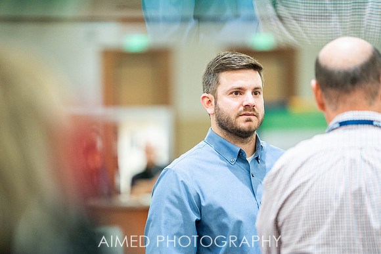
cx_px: 190
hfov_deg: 10.3
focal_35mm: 200
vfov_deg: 6.9
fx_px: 2117
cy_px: 127
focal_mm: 200
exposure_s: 1/160
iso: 3200
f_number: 2.8
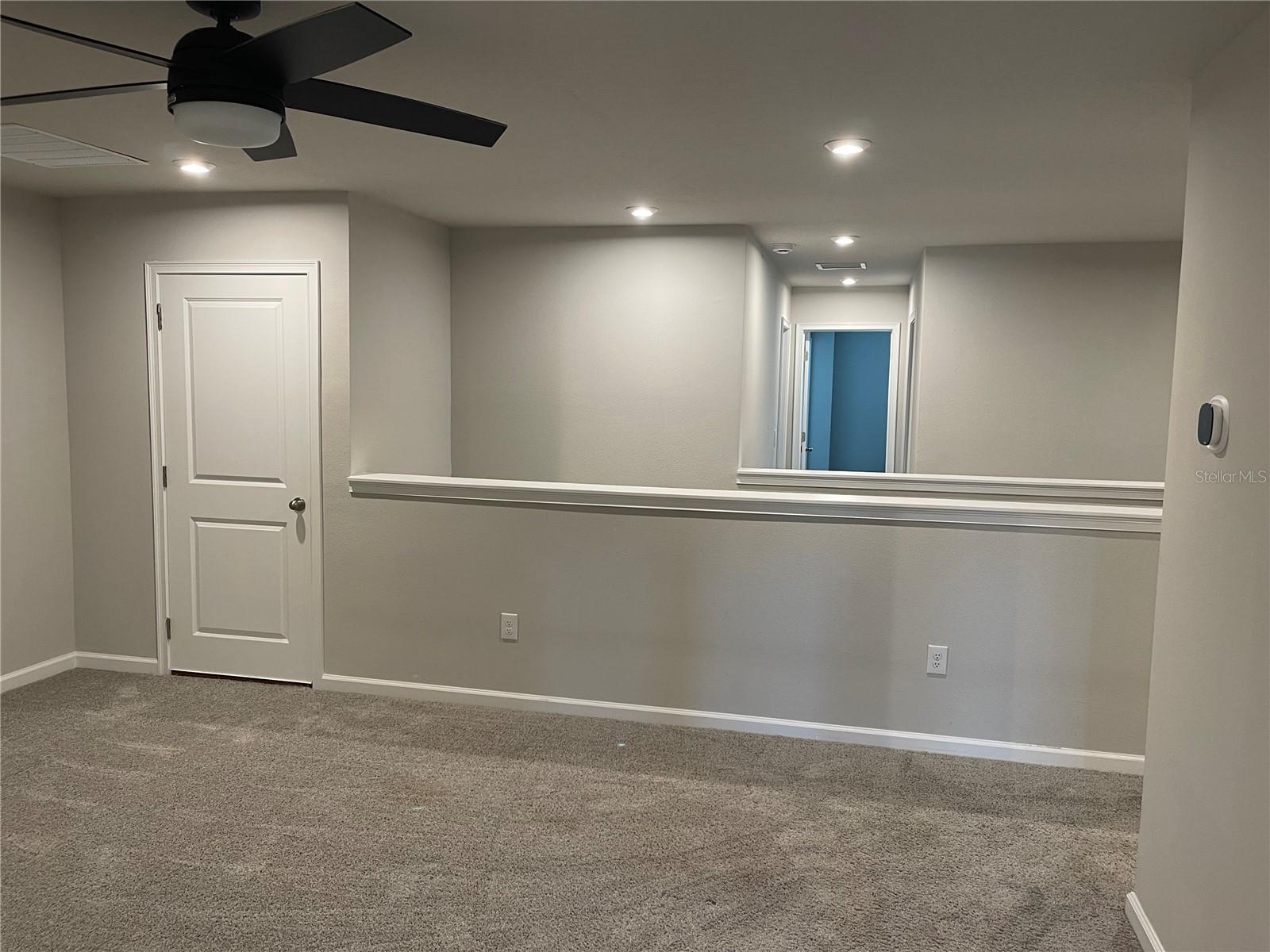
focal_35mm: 25
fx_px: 917
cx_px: 635
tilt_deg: -4.2
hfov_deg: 69.4
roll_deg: -0.3
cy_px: 476
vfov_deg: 54.9
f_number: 1.6
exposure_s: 1/60
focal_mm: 5.1
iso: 80
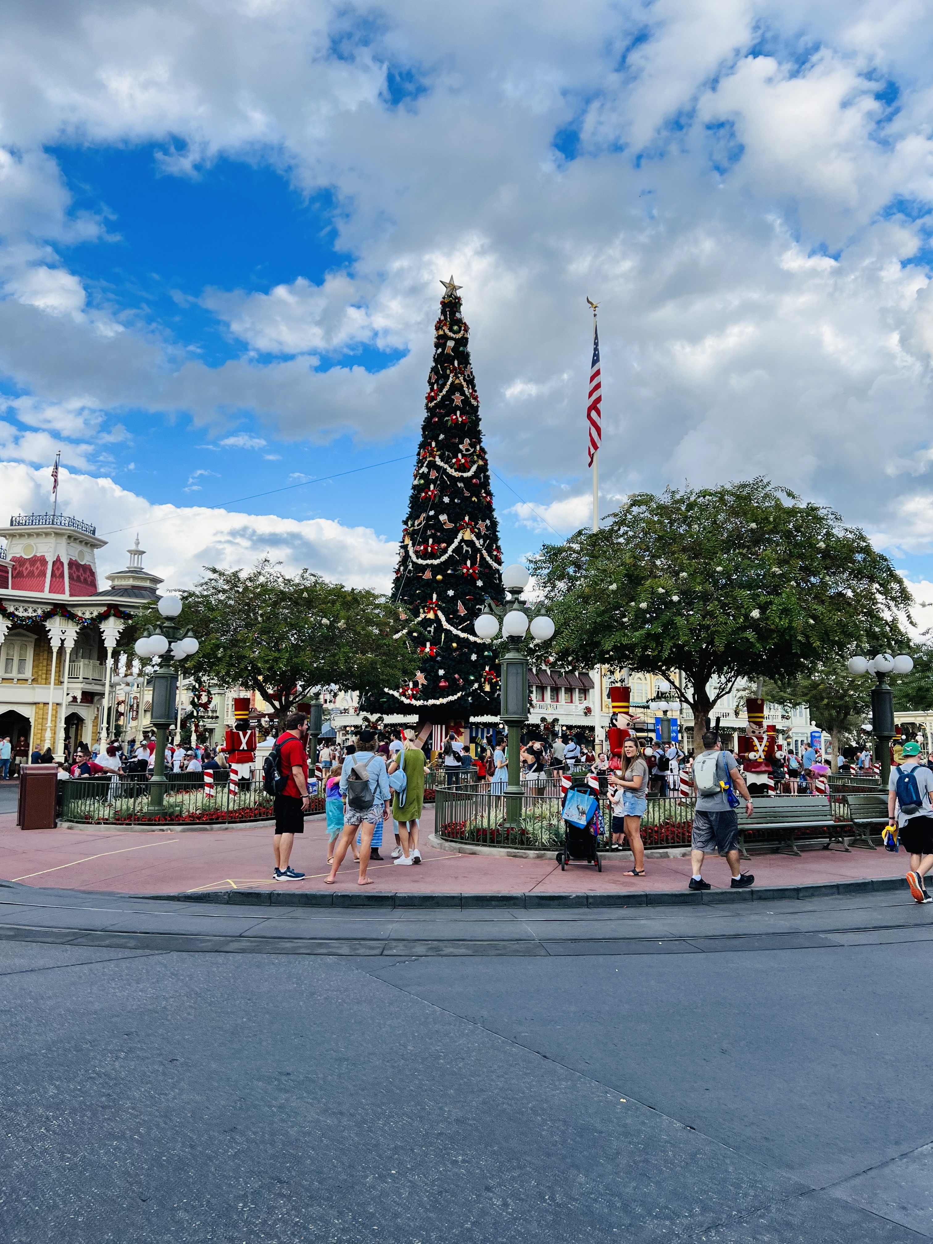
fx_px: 934
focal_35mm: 26
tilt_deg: +6.7
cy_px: 622
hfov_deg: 53.1
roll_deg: -0.5
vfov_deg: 67.3
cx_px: 466
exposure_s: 1/2299
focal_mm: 5.7
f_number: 1.5
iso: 50
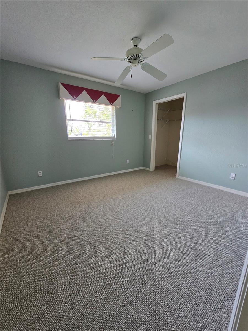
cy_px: 166
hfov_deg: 89.9
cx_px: 124
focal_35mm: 13
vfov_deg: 106.2
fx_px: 124
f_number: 2.2
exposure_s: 1/60
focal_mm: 2.2
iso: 160
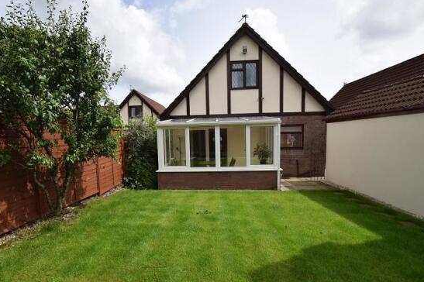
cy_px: 155
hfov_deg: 89.9
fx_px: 212
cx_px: 197
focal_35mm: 18
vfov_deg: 67.2
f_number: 10
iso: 200
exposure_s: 1/400
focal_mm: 10
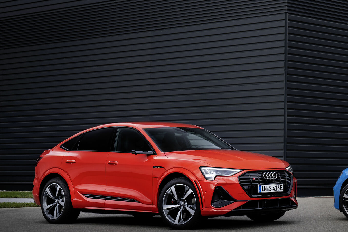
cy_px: 87
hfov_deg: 19.5
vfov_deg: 13.4
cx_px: 335
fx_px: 986
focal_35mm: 102
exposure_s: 1/40
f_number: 6.3
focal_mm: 48
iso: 80
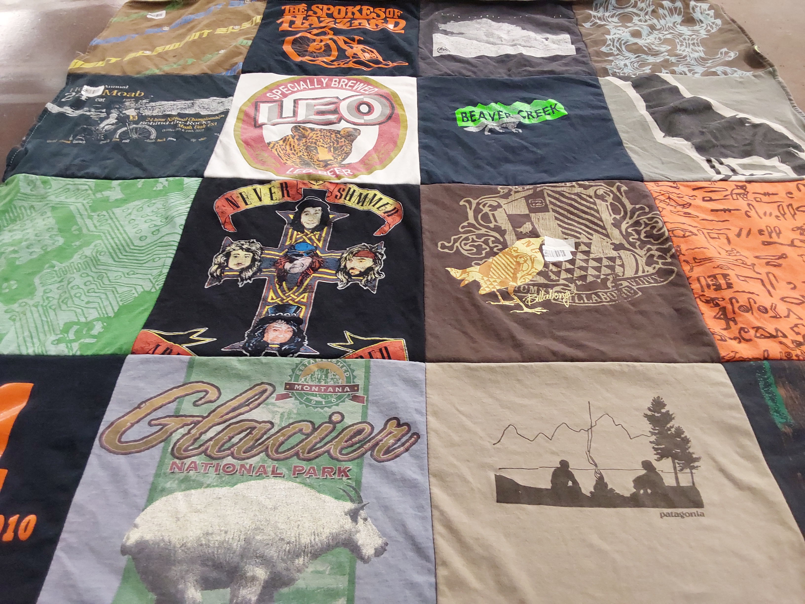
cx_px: 402
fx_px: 651
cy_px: 302
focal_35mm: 28
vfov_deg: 49.7
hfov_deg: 63.4
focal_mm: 2.91
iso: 160
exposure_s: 1/50
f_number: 1.9
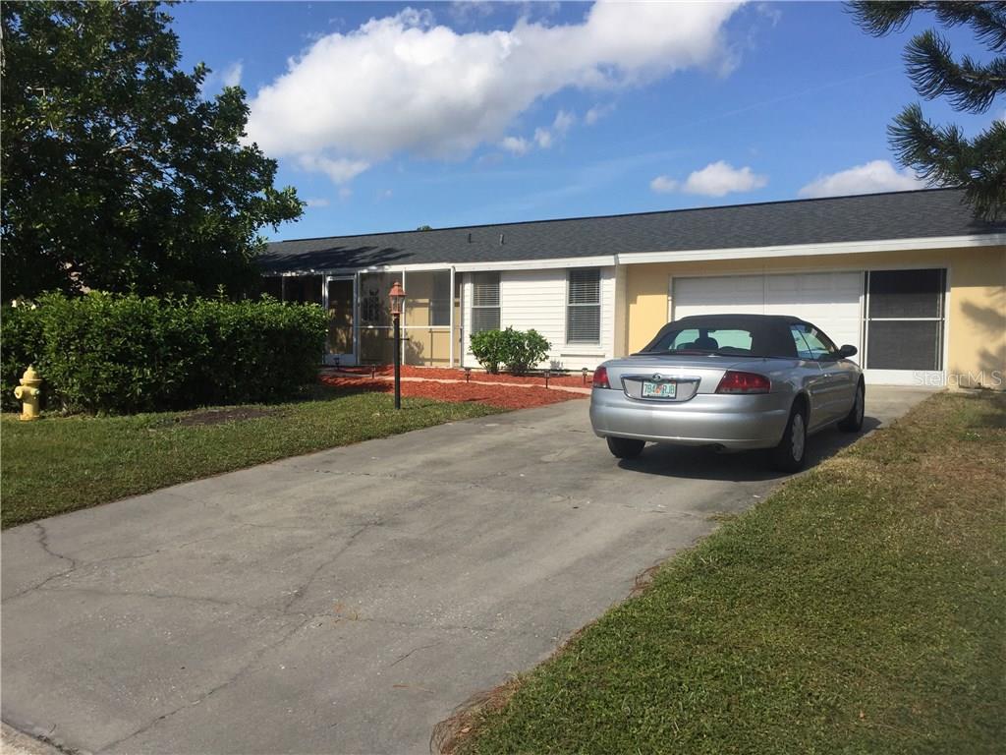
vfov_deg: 48.2
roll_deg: -0.8
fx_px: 843
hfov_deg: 61.7
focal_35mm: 29
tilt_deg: -1.8
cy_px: 378
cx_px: 503
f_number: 2.2
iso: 32
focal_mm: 4.15
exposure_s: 1/3049
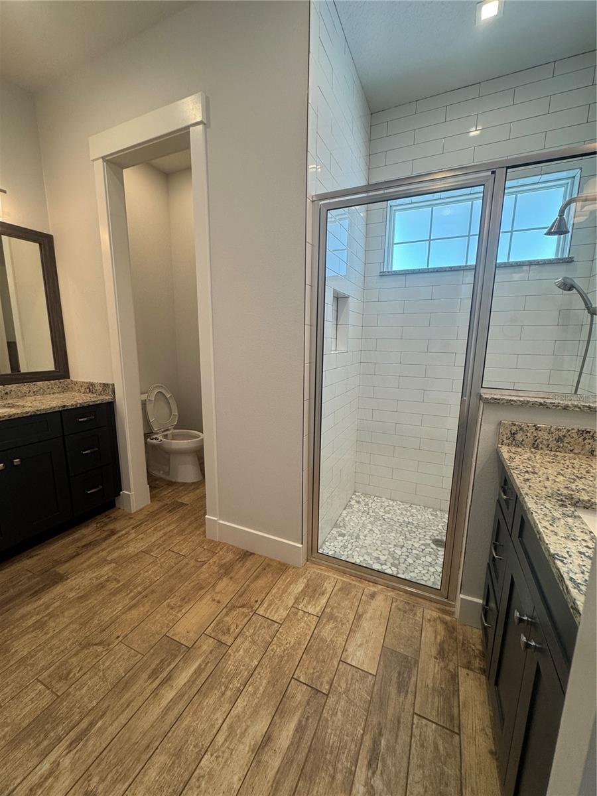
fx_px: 322
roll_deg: -0.8
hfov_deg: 85.7
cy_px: 398
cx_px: 298
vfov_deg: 102.1
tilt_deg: -10.8
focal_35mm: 14
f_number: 2.2
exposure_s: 1/120
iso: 160
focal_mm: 2.22
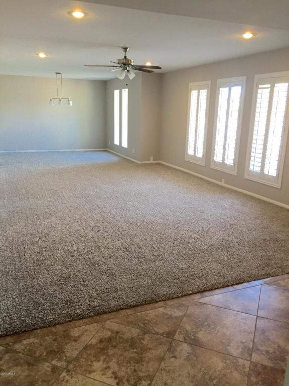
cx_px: 144
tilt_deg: -15.1
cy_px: 193
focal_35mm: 29
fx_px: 323
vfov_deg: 61.7
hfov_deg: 48.2
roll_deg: -1.3
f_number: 2.2
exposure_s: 1/30
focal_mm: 4.15
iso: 50
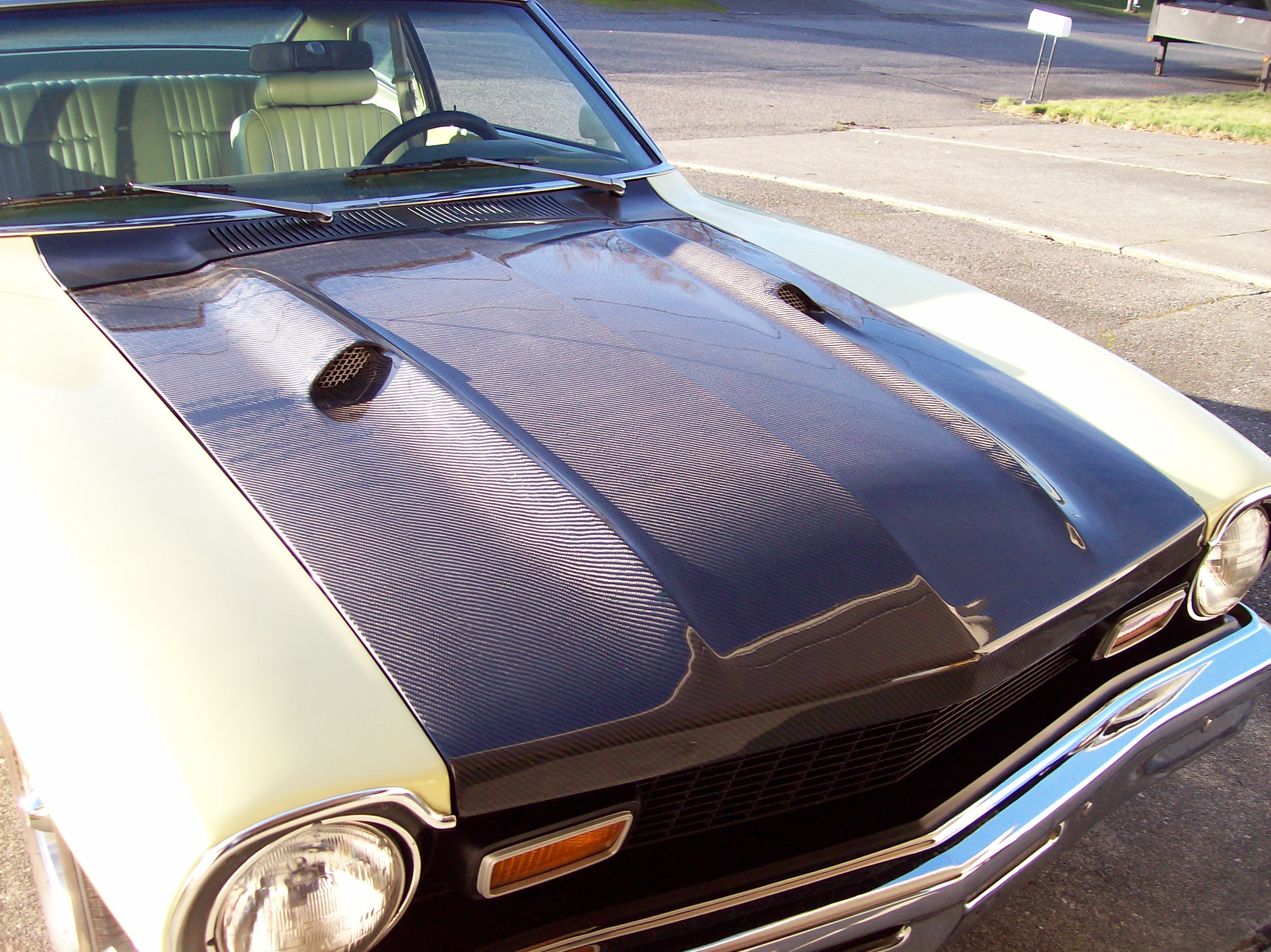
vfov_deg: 39.6
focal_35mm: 36
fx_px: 1321
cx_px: 636
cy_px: 476
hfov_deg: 51.4
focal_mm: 6
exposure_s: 1/223
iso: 80
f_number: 2.7
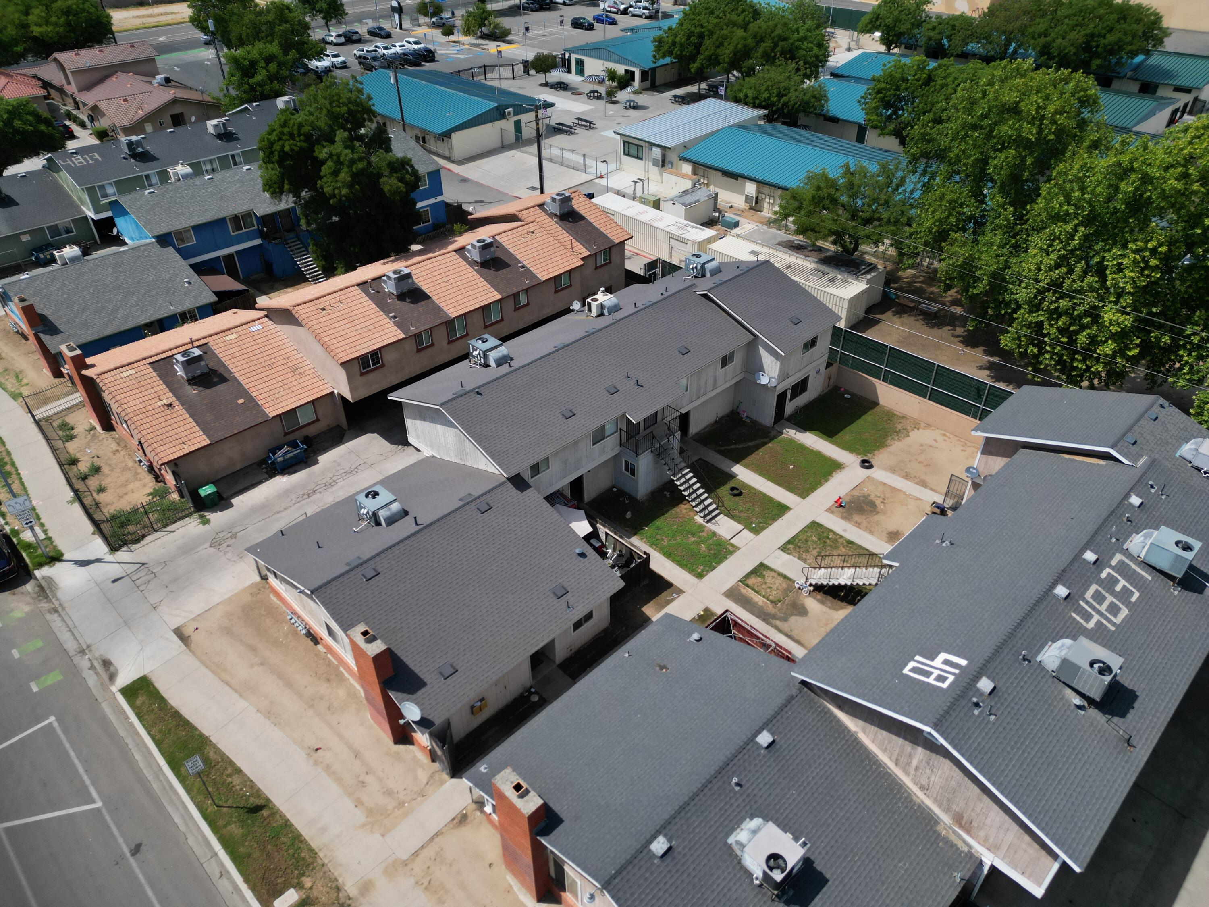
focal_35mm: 24
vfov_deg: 56.8
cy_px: 454
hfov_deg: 71.6
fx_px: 838
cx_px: 604
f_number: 1.7
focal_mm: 6.72
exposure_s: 1/4000
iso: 130
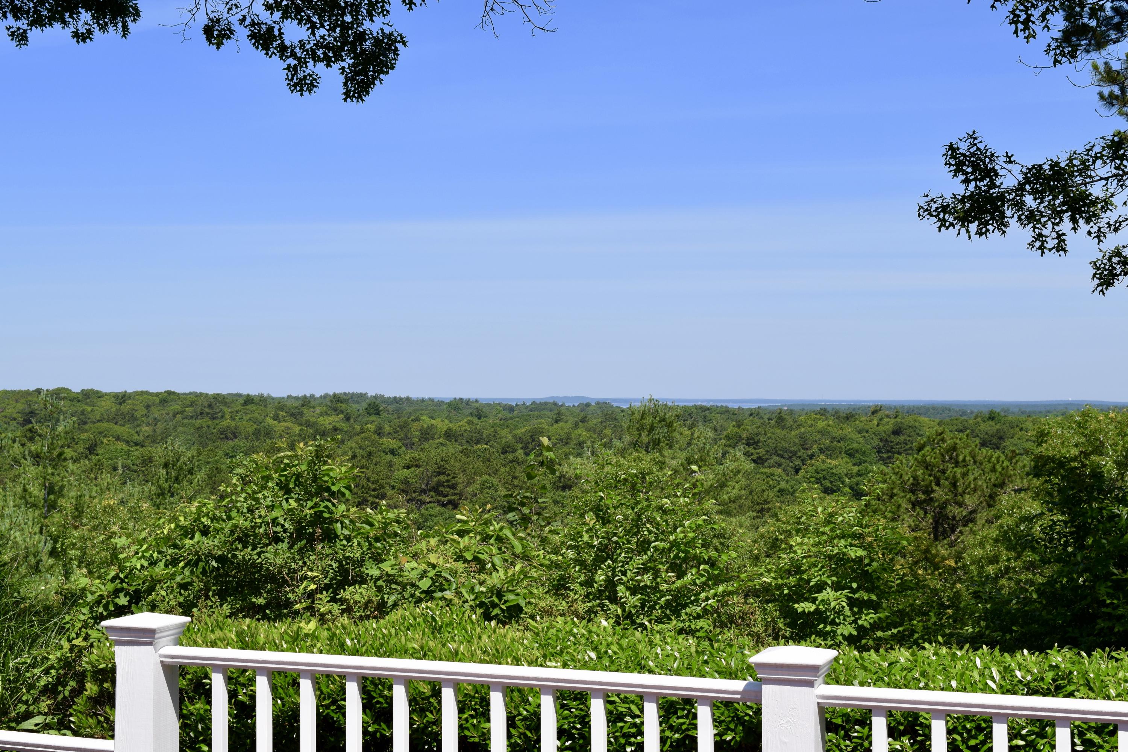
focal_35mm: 57
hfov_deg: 35.1
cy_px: 376
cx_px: 564
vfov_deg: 23.8
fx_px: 1786
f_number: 10
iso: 200
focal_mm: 38
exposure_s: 1/400
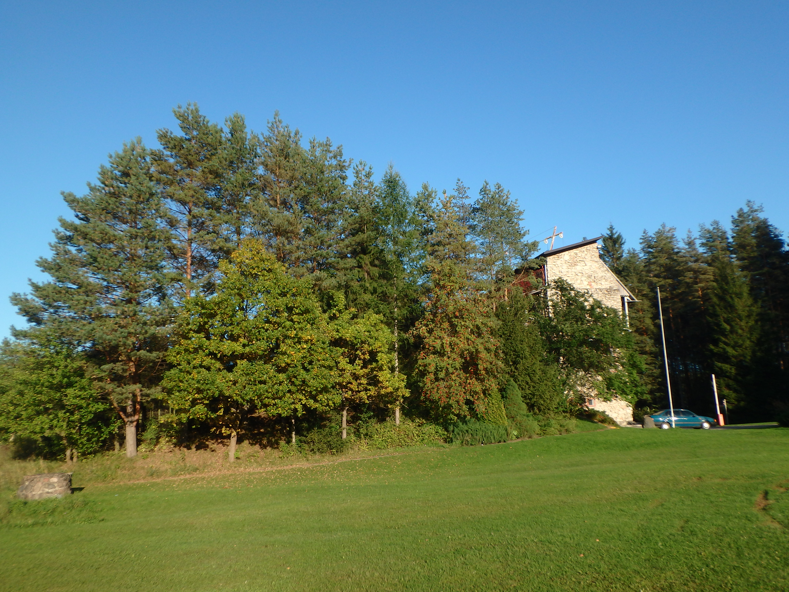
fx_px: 661
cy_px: 296
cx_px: 394
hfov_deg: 61.7
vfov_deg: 48.2
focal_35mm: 29
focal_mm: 5.2
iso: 125
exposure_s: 1/500
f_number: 4.6
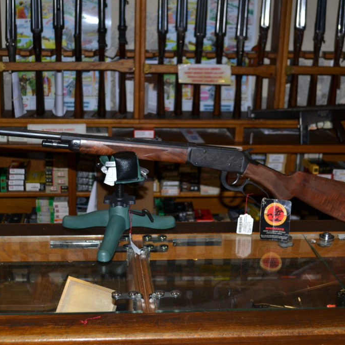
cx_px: 136
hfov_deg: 30.7
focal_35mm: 56
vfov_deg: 30.7
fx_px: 627
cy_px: 172
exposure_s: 1/60
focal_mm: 29
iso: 100
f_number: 4.5
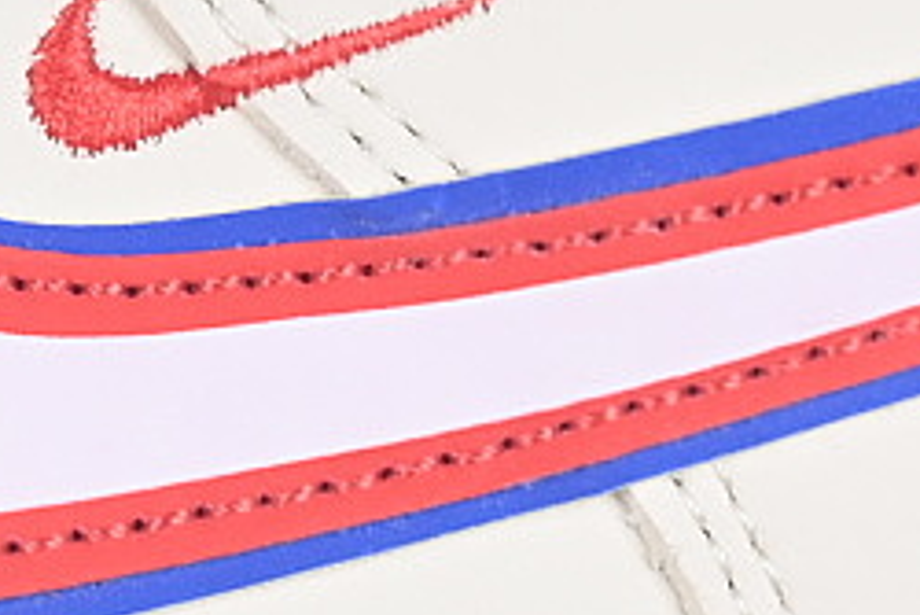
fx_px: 8284
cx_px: -40
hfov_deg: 6.3
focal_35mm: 324
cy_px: 424
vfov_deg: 4.2
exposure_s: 1/80
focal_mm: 50
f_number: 7.1
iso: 160
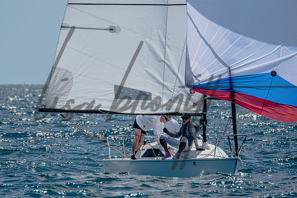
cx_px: 121
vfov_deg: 2.0
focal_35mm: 682
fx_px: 5625
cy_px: 88
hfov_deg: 3.0
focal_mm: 380
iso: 200
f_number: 5.6
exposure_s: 1/2000
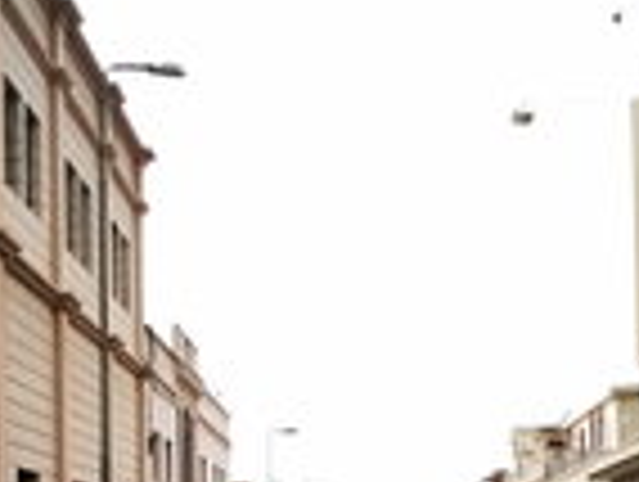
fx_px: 1405
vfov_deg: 18.7
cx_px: 238
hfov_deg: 25.5
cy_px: 532
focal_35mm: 76
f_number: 2.2
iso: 64
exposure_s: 1/120
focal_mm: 4.5
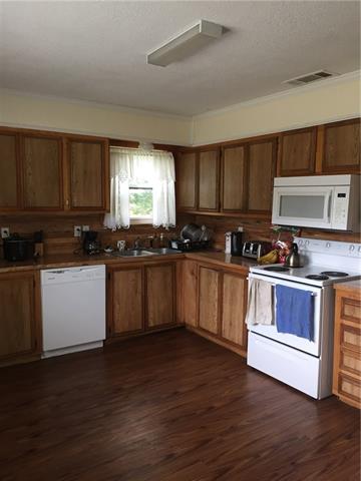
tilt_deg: -5.3
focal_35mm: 29
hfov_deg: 48.2
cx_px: 180
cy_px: 240
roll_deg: +0.0
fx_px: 403
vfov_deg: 61.7
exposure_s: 1/30
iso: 80
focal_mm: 4.15
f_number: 2.2
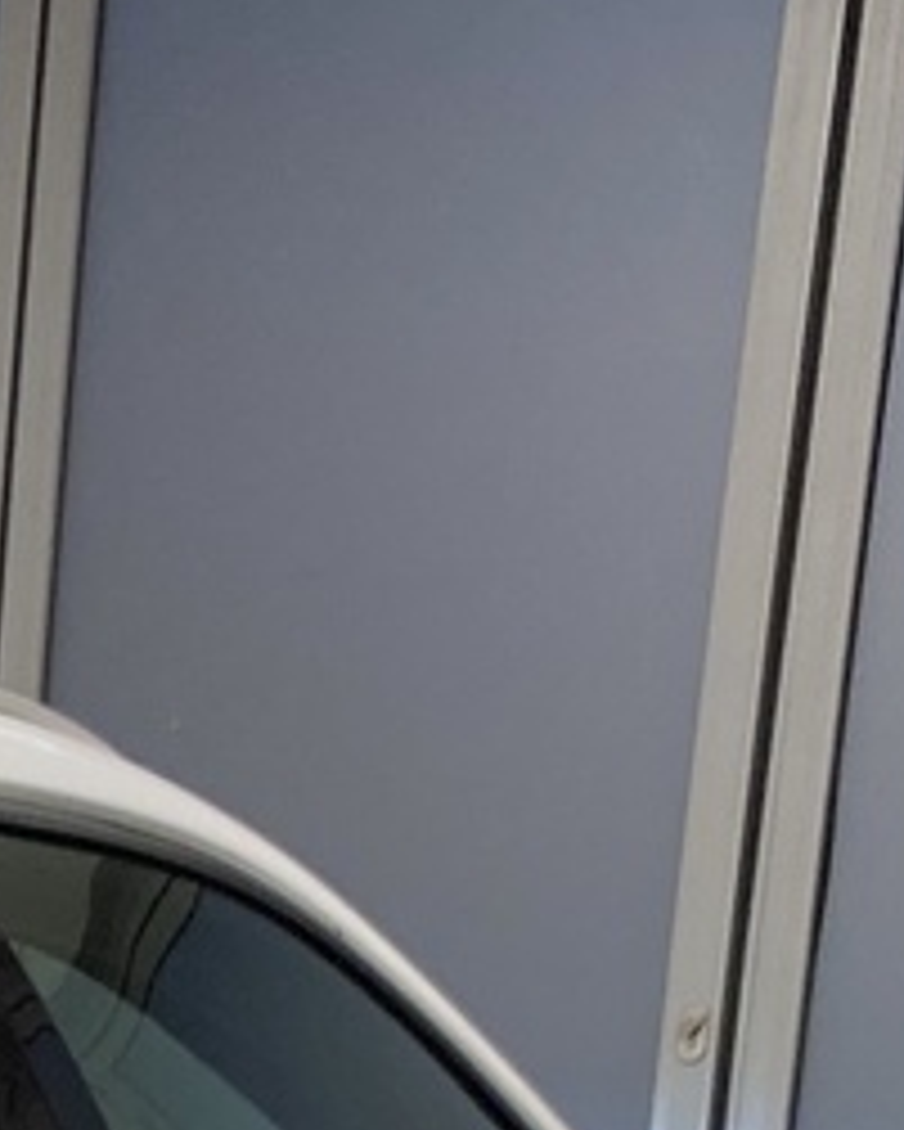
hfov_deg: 8.5
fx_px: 5415
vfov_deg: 10.6
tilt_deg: -18.1
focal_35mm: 162
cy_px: 2463
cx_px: -1475
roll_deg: +0.7
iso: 80
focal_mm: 4.25
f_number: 1.8
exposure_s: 1/100
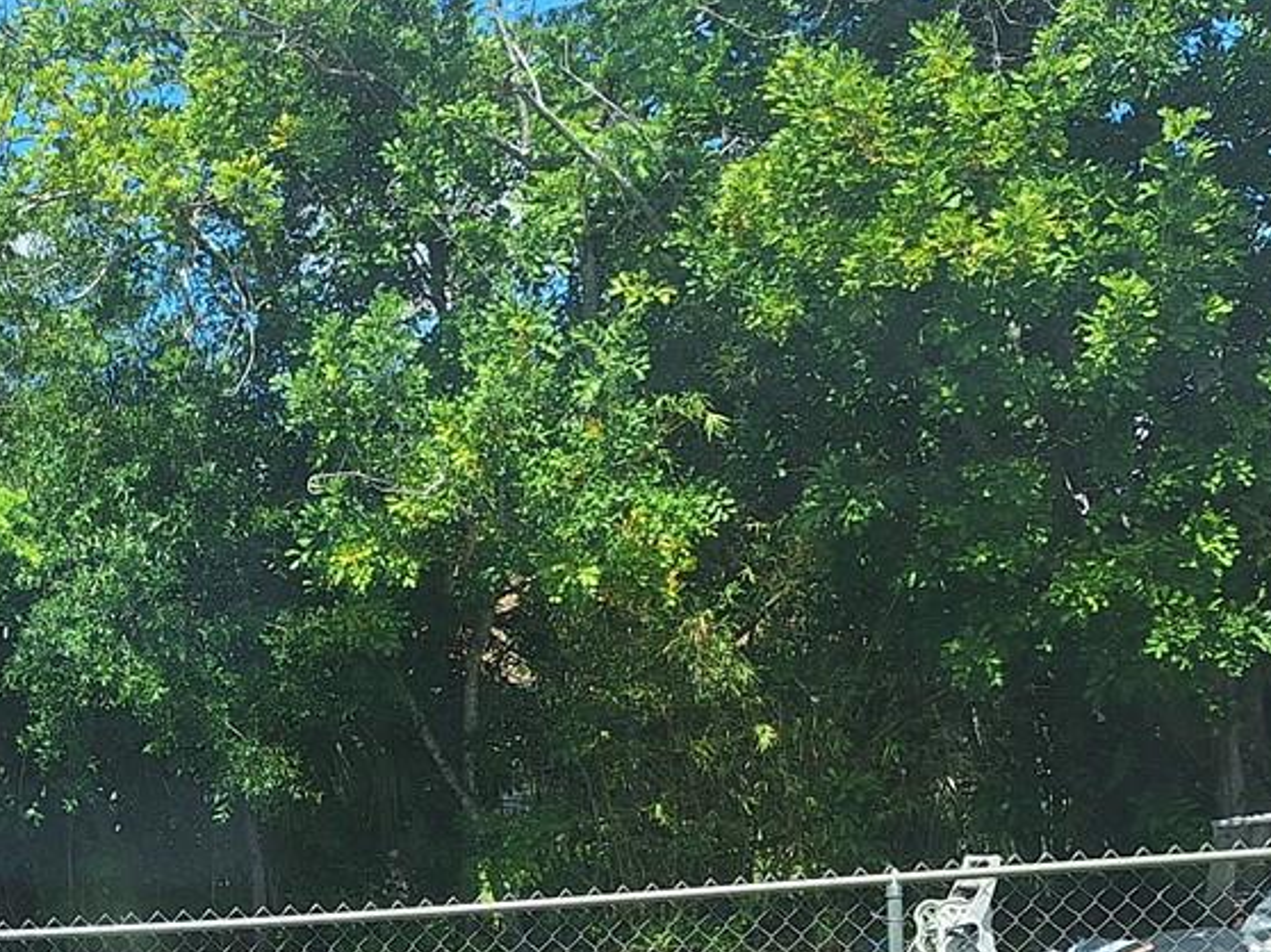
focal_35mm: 66
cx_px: 66
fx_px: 2422
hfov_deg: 28.0
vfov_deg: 21.0
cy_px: 1086
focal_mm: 5.54
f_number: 1.8
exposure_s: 1/1300
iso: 40
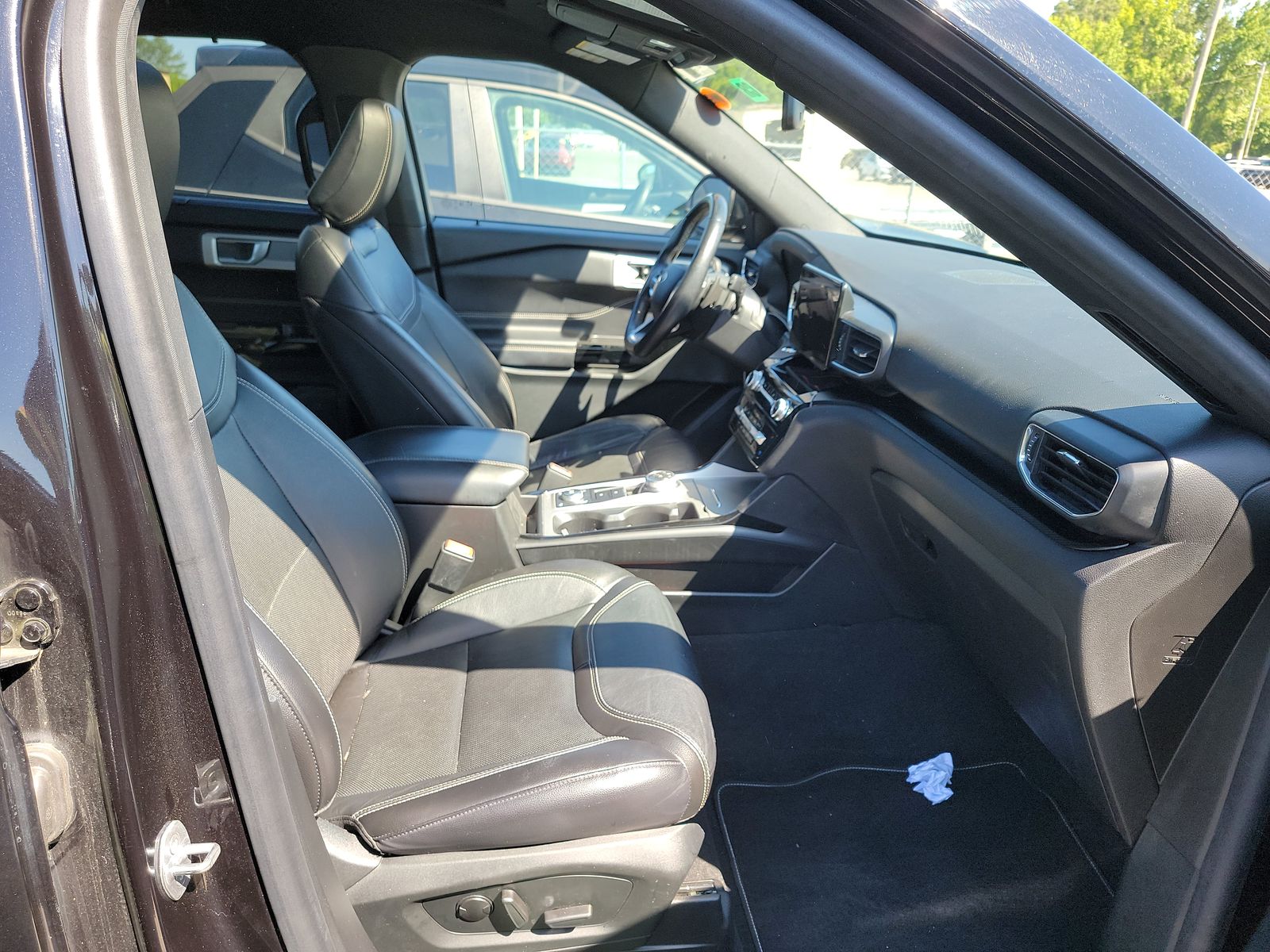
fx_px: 881
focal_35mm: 24
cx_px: 635
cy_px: 476
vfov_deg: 56.8
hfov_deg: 71.6
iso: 76
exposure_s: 1/119
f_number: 1.8
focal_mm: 6.7
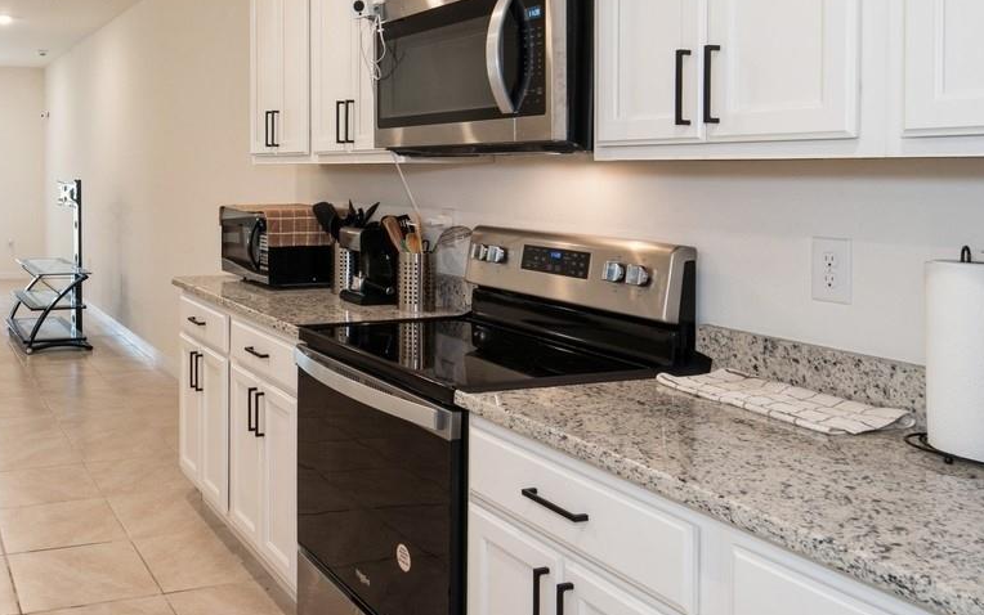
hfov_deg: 55.4
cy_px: 178
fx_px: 858
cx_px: 194
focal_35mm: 32
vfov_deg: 38.7
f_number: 8
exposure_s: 1/4
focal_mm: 15
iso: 200
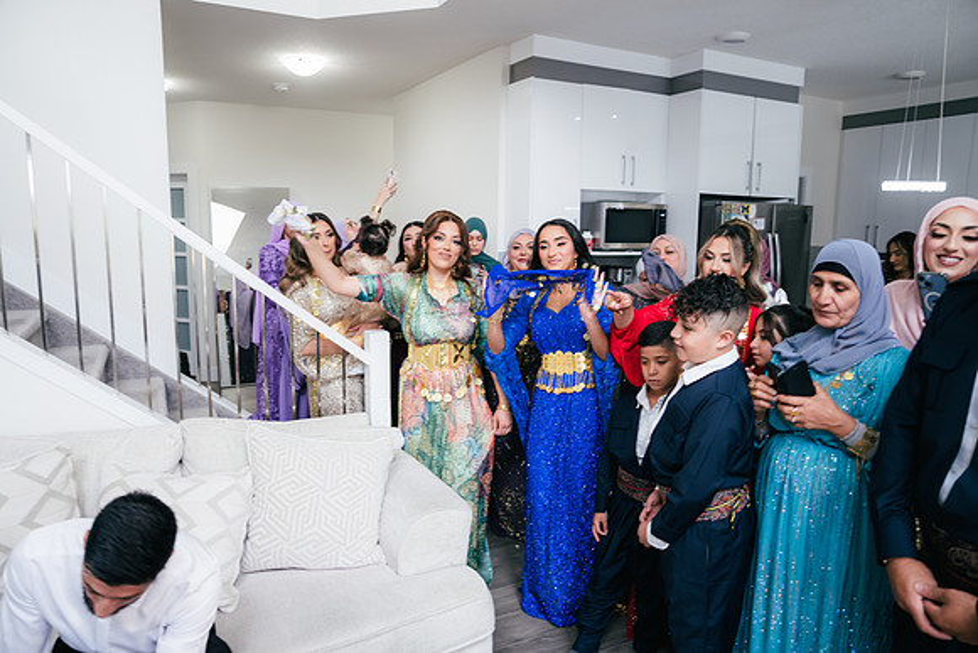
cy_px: 326
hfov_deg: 73.7
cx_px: 489
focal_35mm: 24
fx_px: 652
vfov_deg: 53.2
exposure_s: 1/160
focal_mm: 24
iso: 640
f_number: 2.8
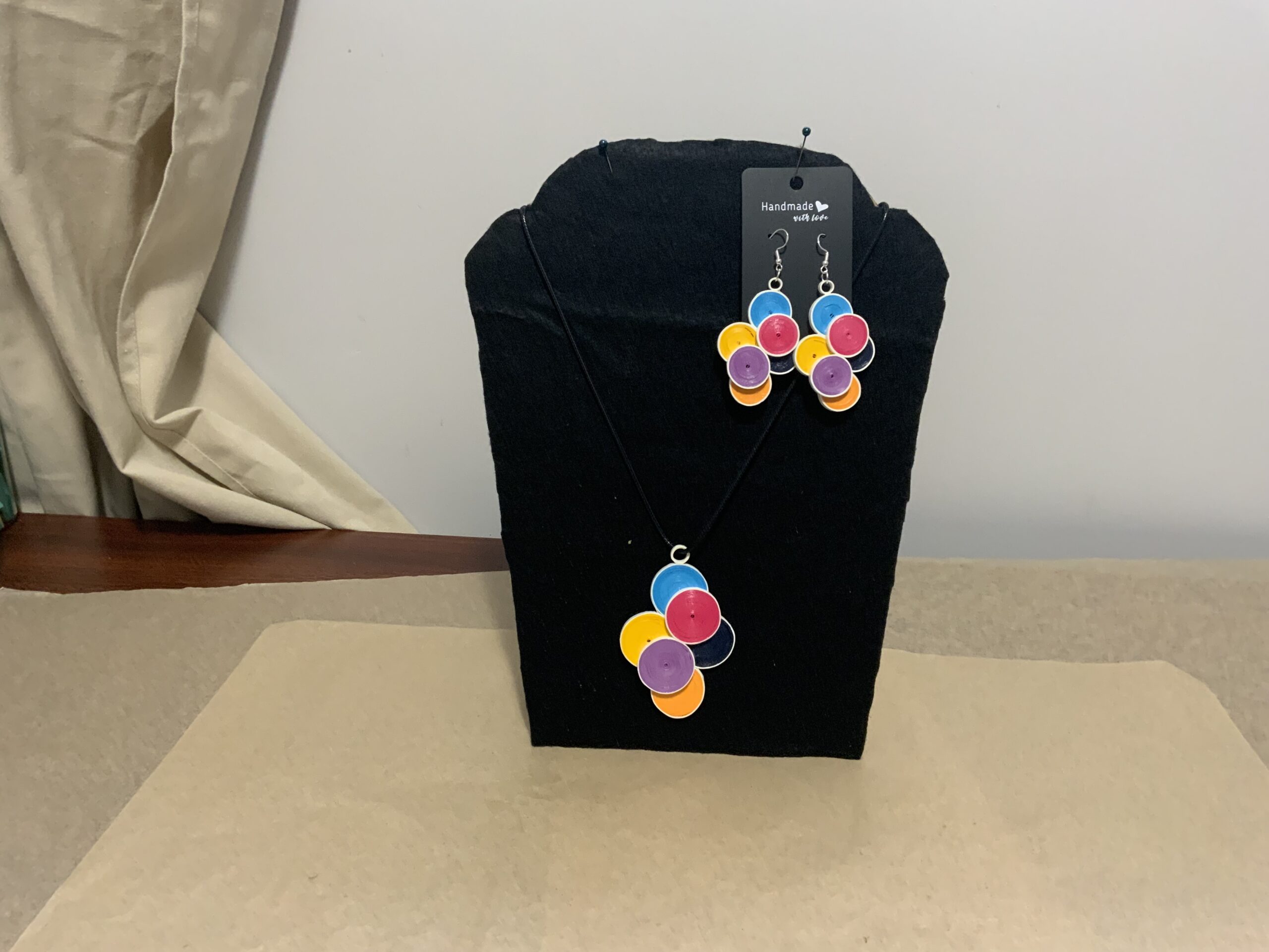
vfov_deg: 48.2
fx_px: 1063
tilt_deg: -19.7
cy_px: 476
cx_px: 634
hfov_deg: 61.7
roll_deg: -1.8
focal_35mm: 29
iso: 200
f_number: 1.8
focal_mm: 3
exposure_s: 1/60
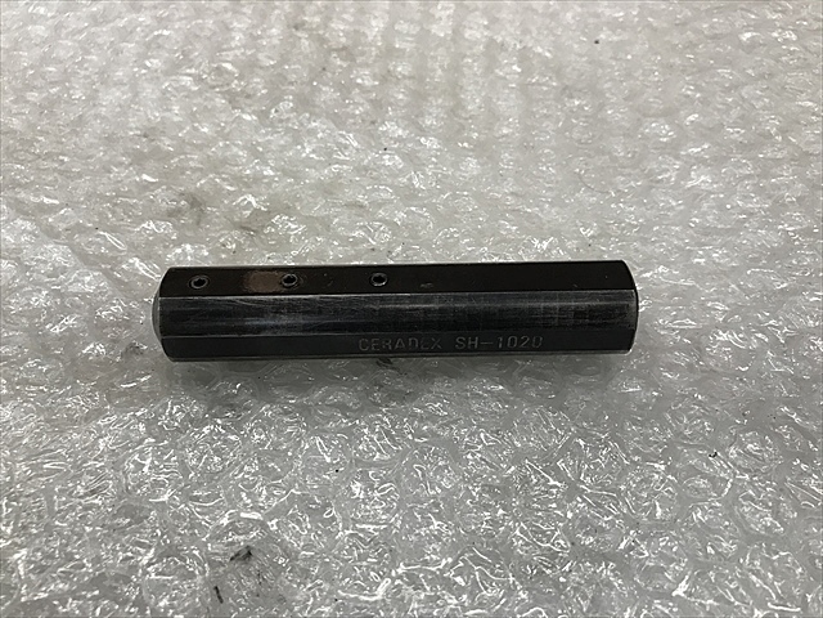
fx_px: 666
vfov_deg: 49.7
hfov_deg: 63.4
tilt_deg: -55.0
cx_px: 412
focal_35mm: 28
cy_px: 309
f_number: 1.8
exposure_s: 1/40
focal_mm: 3.99
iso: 25
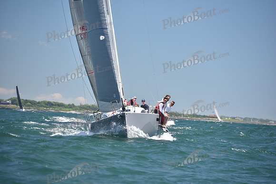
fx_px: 1534
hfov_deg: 10.3
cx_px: 138
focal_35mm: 200
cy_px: 92
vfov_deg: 6.9
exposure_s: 1/800
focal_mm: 200
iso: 320
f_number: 5
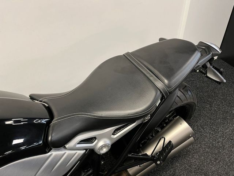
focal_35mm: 26
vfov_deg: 53.1
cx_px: 117
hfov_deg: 67.3
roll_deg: +1.3
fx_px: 176
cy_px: 88
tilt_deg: -38.4
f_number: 1.6
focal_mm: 5.1
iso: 125
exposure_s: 1/50
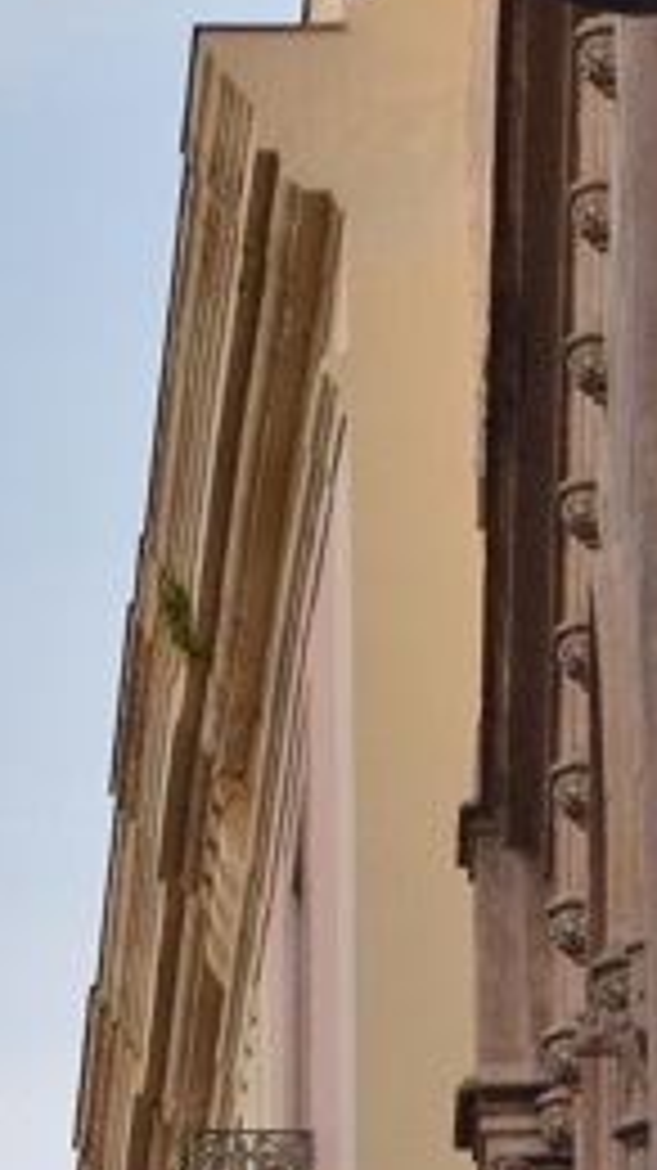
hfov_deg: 2.7
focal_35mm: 453
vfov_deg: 4.7
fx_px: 14048
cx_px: -526
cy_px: 2304
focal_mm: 50
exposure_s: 1/80
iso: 400
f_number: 5
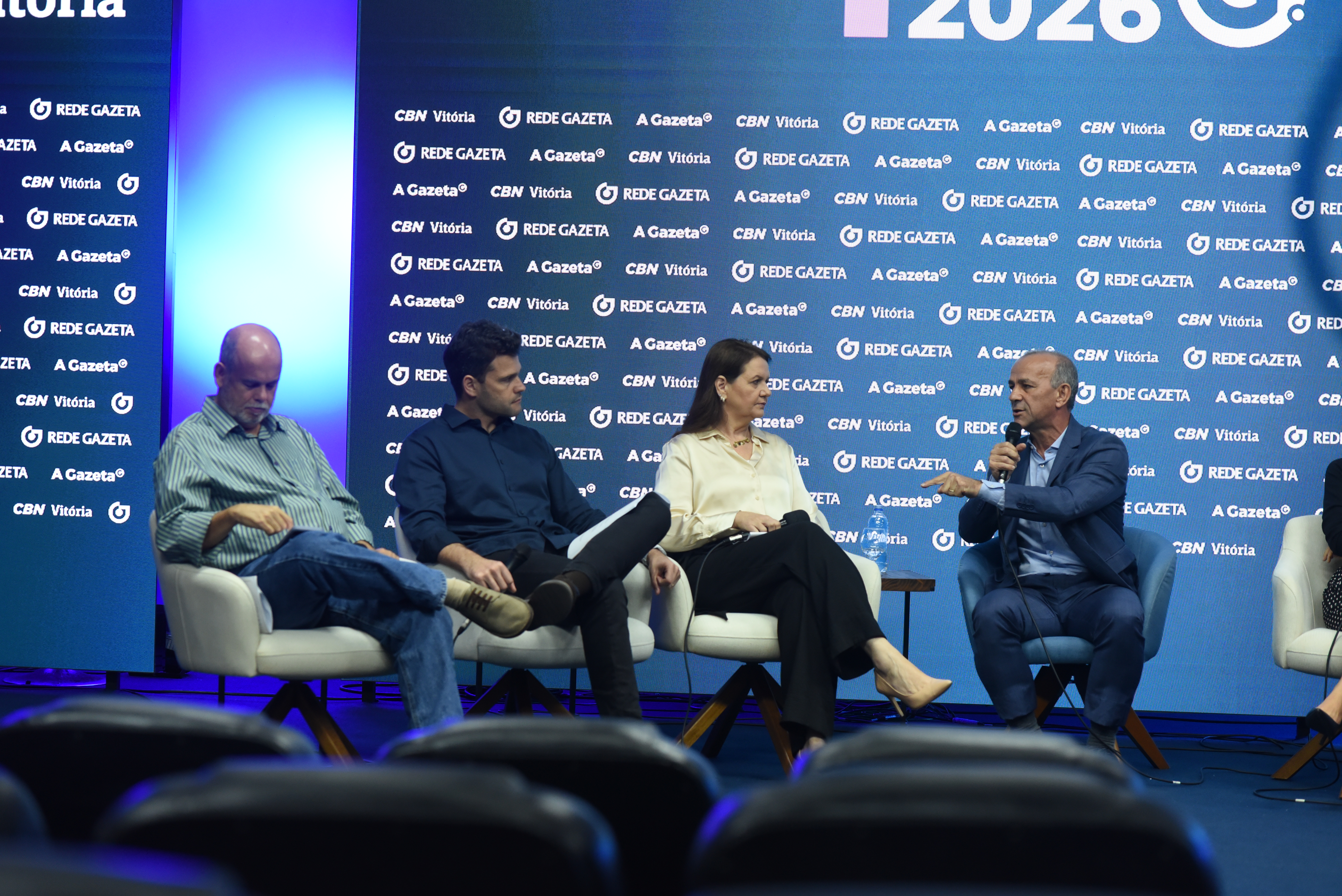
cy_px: 448
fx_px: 2797
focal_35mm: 75
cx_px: 671
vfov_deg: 18.2
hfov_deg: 27.0
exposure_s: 1/160
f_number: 4
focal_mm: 75
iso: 2000
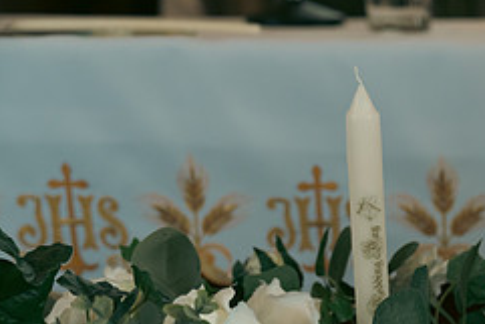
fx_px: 1361
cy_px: 359
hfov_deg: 19.1
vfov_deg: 13.3
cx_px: 580
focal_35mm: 101
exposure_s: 1/250
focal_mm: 42
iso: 1250
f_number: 3.5
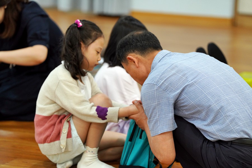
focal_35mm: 200
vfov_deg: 6.9
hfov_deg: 10.3
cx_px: 126
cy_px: 84
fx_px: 1400
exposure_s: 1/250
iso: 1600
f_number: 3.2
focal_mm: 200
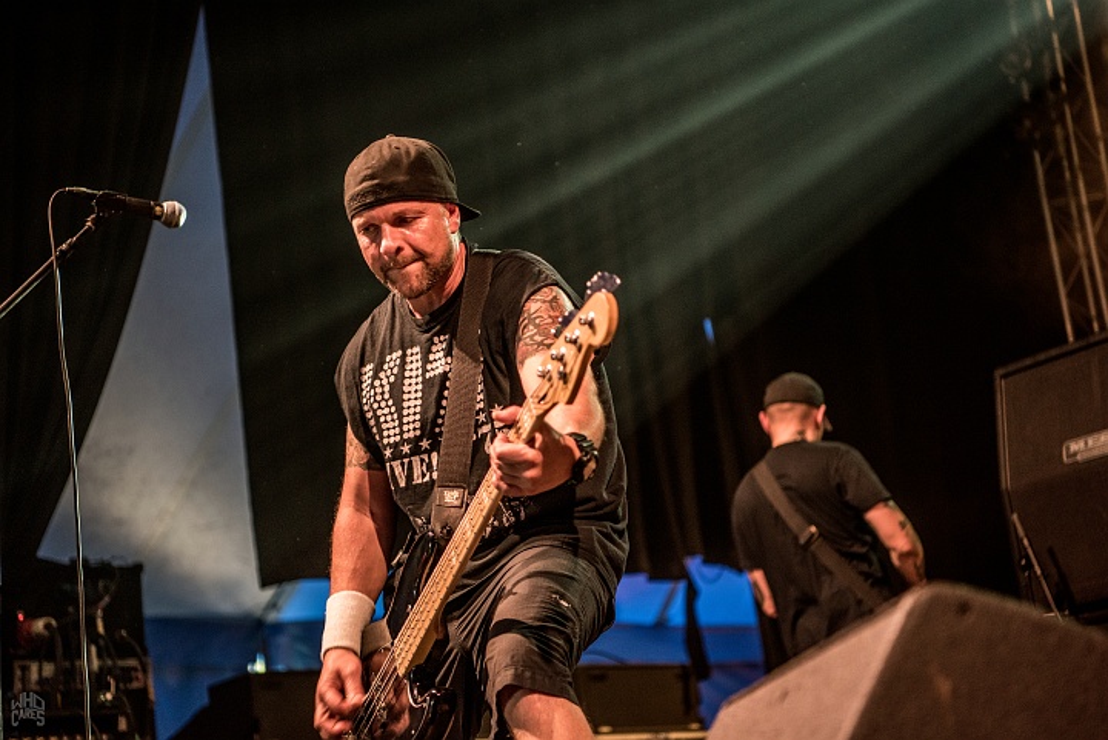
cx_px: 554
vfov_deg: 19.5
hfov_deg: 28.8
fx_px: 2156
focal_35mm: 70
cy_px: 370
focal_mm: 70
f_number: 2.8
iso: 2000
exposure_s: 1/100
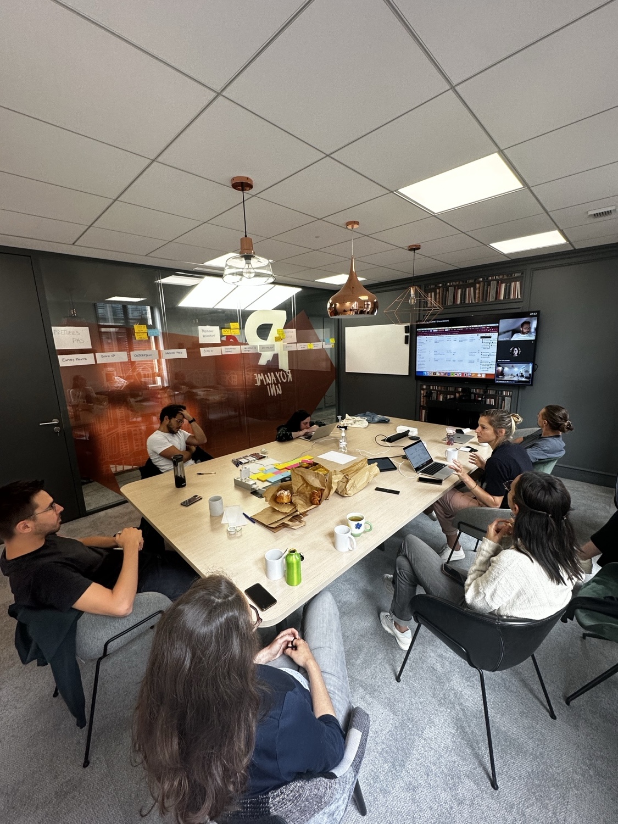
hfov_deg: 85.7
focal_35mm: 14
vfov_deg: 102.1
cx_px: 309
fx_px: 333
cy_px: 412
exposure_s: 1/100
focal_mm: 2.22
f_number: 2.2
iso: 125
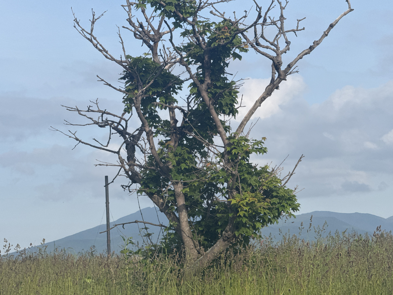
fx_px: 1431
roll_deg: +2.0
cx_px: 201
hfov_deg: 15.6
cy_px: 145
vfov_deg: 11.8
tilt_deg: +6.9
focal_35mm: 126
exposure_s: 1/1271
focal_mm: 15.66
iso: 50
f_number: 2.8
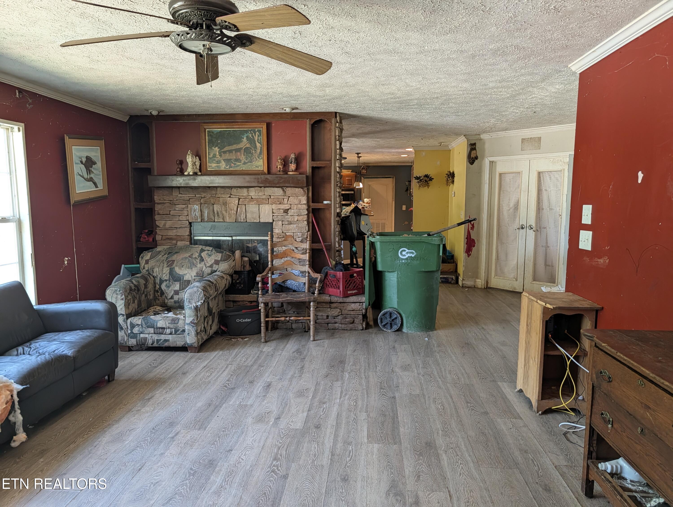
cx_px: 336
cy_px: 254
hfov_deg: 71.5
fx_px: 467
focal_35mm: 24
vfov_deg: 56.9
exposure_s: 1/141
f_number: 1.68
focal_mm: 6.9
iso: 374
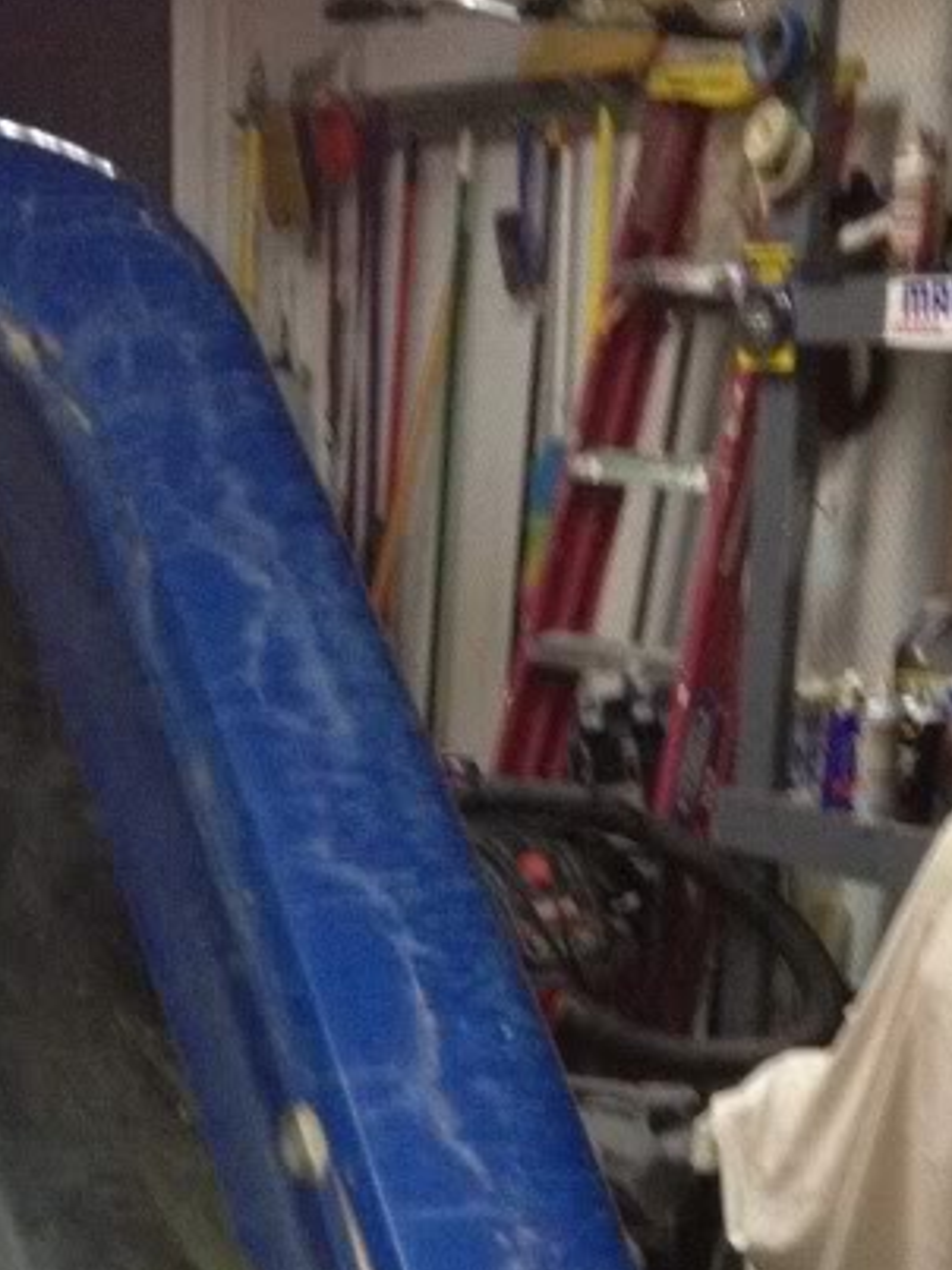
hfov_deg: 16.3
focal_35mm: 89
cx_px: 63
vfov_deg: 21.1
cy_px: 1342
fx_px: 3265
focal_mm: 4.3
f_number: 2.4
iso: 400
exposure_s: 1/16
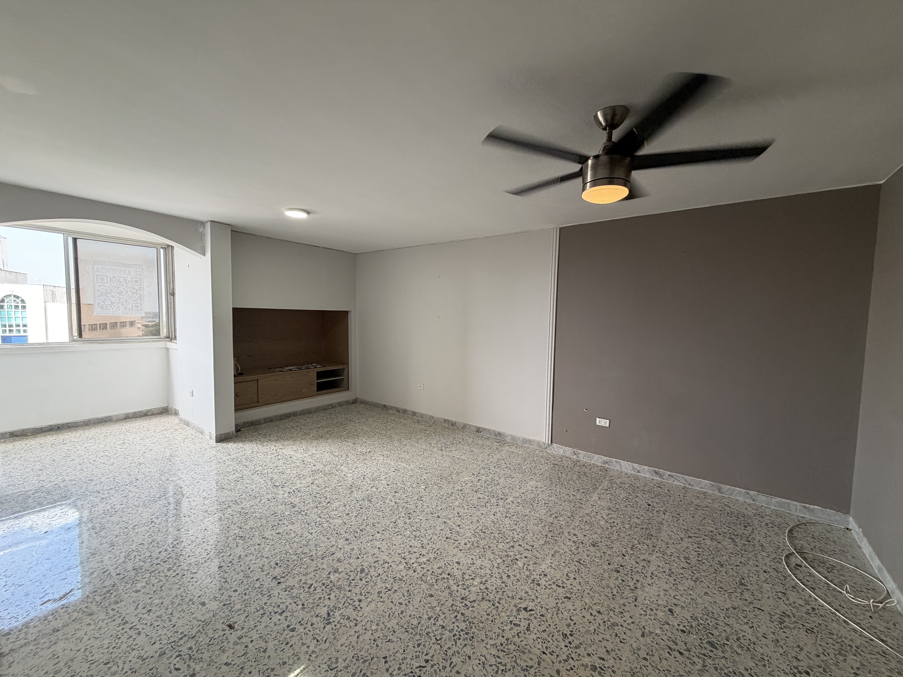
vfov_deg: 85.7
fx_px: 365
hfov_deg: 102.1
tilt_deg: -4.0
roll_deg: -0.7
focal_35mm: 14
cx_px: 452
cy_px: 338
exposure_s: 1/120
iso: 160
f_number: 2.2
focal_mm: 2.22
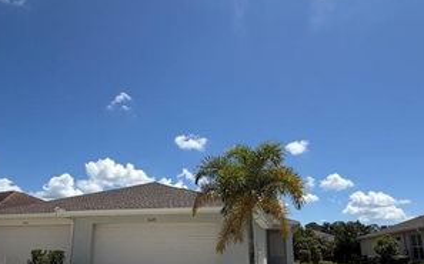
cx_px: 180
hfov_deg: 72.2
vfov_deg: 47.7
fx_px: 289
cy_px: 191
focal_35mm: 25
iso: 20
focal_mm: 2.22
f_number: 2.2
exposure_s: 1/1431
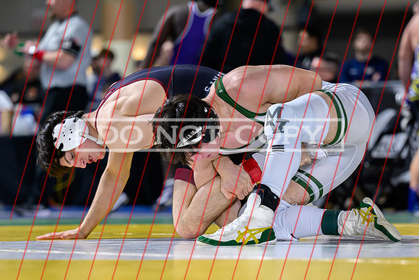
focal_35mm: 204
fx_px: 2375
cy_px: 186
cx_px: 213
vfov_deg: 6.7
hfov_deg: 10.1
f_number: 2.8
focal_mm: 130
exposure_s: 1/800
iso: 2500
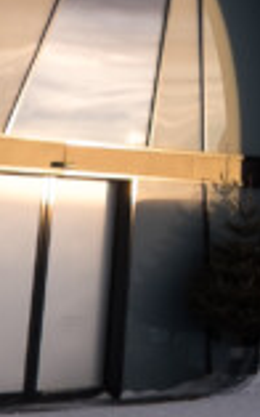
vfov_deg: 15.9
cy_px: -263
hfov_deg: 10.6
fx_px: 1328
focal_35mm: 117
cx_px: 443
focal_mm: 10
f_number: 4
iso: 200
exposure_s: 1/500
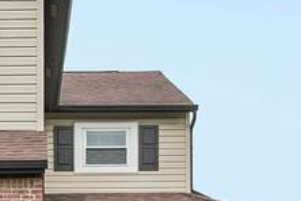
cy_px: -3
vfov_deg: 11.2
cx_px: -9
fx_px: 1012
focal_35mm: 121
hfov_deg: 16.5
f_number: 8
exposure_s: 1/125
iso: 100
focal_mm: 21
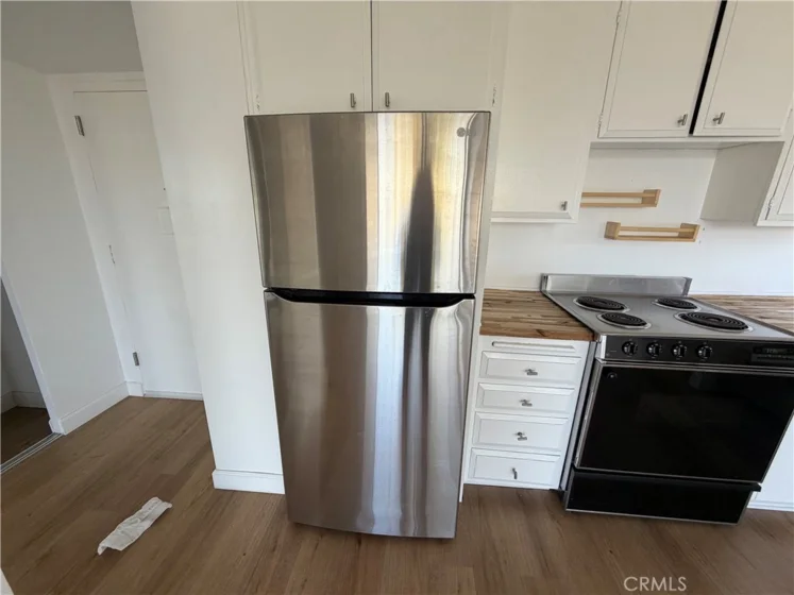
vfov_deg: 85.7
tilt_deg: -16.5
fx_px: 321
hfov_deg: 102.1
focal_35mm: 14
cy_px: 298
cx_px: 397
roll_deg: -1.4
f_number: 2.2
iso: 125
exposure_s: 1/121
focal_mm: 2.22
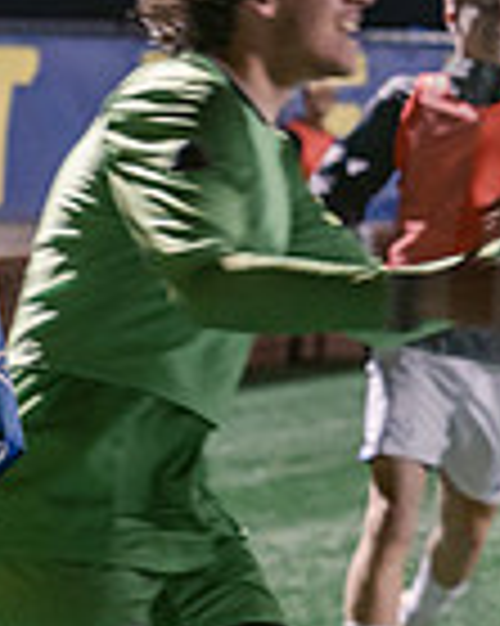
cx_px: 1185
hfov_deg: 5.5
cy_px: 354
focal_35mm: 274
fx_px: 5074
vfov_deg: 7.1
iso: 2500
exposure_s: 1/125
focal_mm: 70
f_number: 3.5
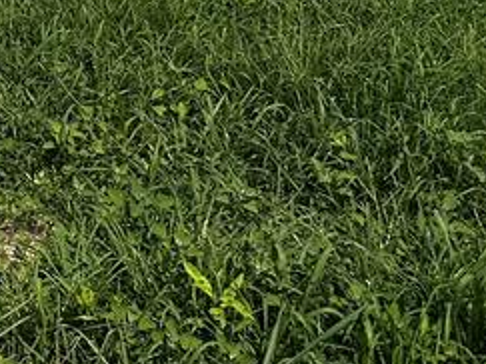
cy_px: -358
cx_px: -284
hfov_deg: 17.2
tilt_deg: -1.5
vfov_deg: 12.8
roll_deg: -0.1
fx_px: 1417
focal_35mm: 101
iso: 80
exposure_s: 1/7042
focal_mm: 6.86
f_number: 1.78
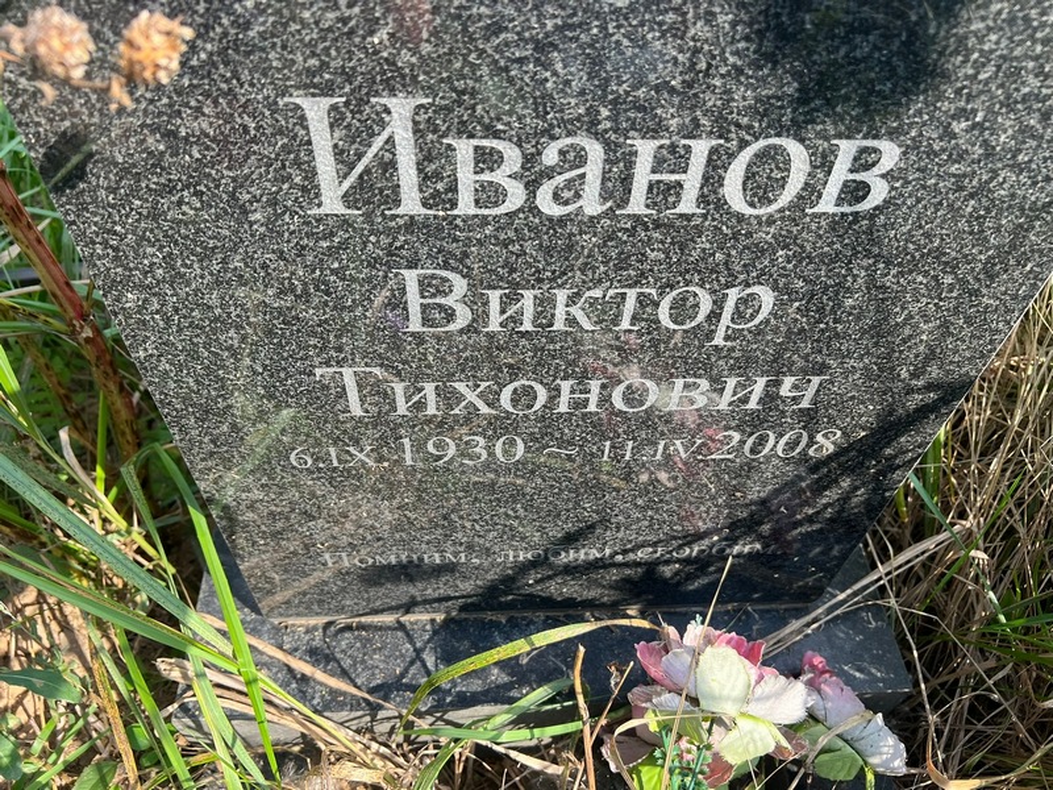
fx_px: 791
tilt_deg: -51.3
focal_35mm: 26
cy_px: 395
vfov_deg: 53.1
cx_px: 526
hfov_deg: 67.3
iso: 50
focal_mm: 5.7
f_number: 1.5
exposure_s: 1/718
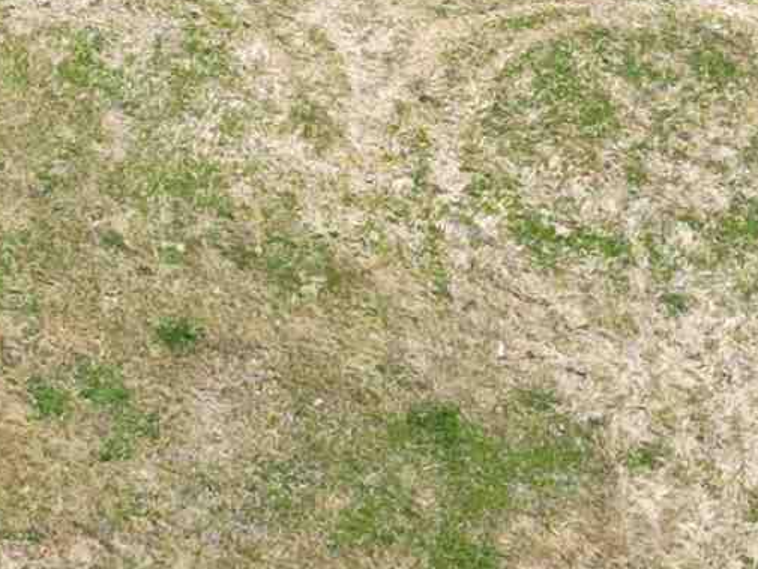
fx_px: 3198
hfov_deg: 13.3
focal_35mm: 146
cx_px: -21
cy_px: -236
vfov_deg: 9.9
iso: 110
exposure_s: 1/1600
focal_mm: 6.72
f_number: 1.7
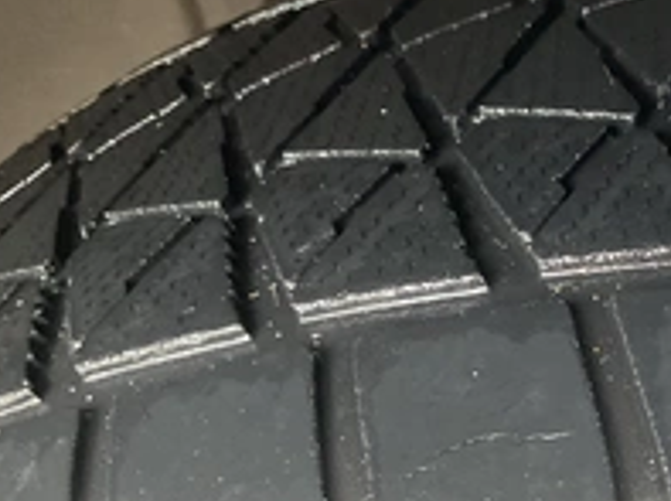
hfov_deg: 30.6
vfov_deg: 24.7
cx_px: 657
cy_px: 266
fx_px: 1142
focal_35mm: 59
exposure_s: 1/47
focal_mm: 3
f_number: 1.8
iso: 320
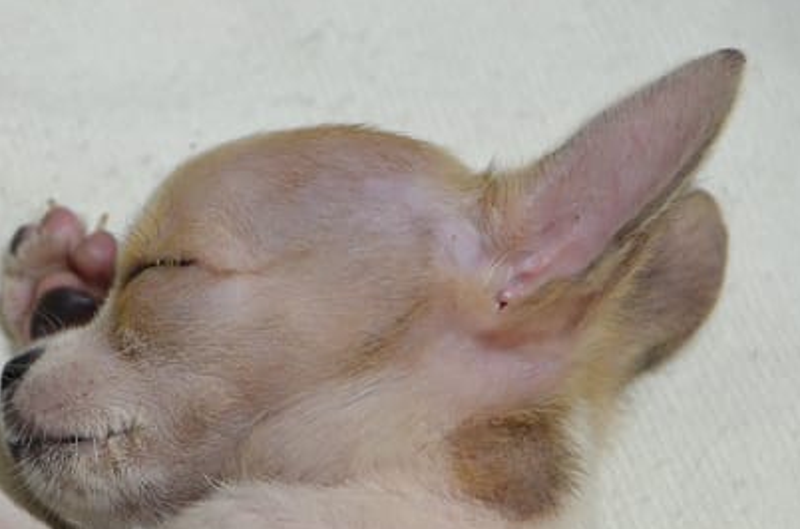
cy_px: 334
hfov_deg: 3.6
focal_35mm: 568
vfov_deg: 2.4
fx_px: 12592
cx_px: 216
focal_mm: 240
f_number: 6.3
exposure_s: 1/40
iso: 2500
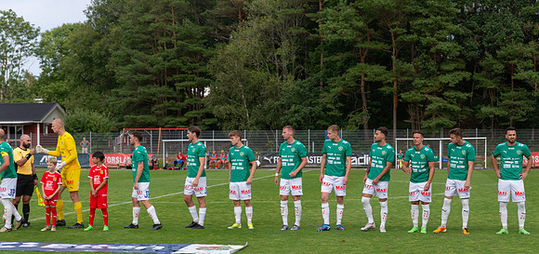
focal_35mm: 76
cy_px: 180
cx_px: 270
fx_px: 1048
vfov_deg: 13.8
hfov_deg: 28.8
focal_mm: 70
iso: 140
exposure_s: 1/400
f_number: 5
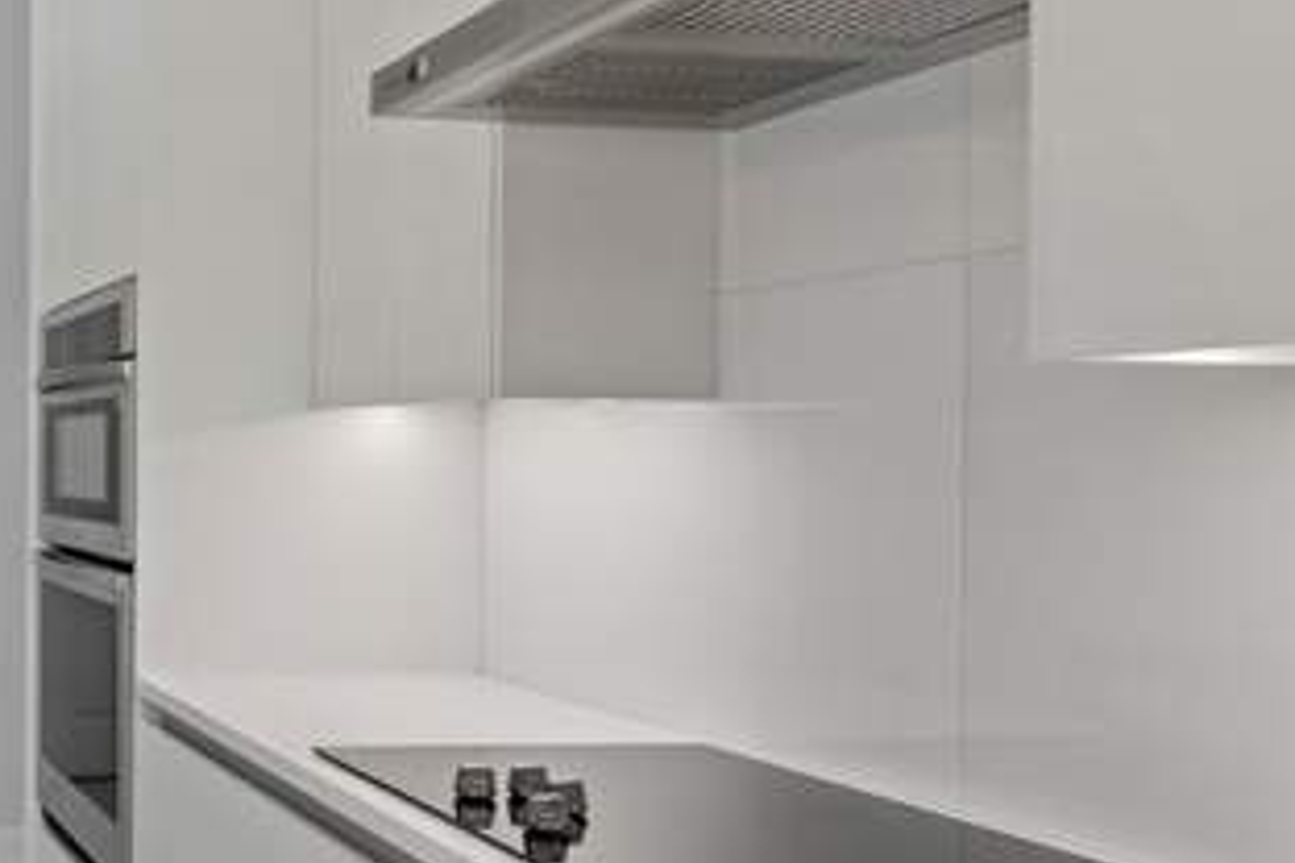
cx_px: -91
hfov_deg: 39.7
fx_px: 1475
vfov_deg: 32.6
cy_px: 508
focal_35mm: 41
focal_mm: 16
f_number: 5.6
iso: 320
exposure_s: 1/15
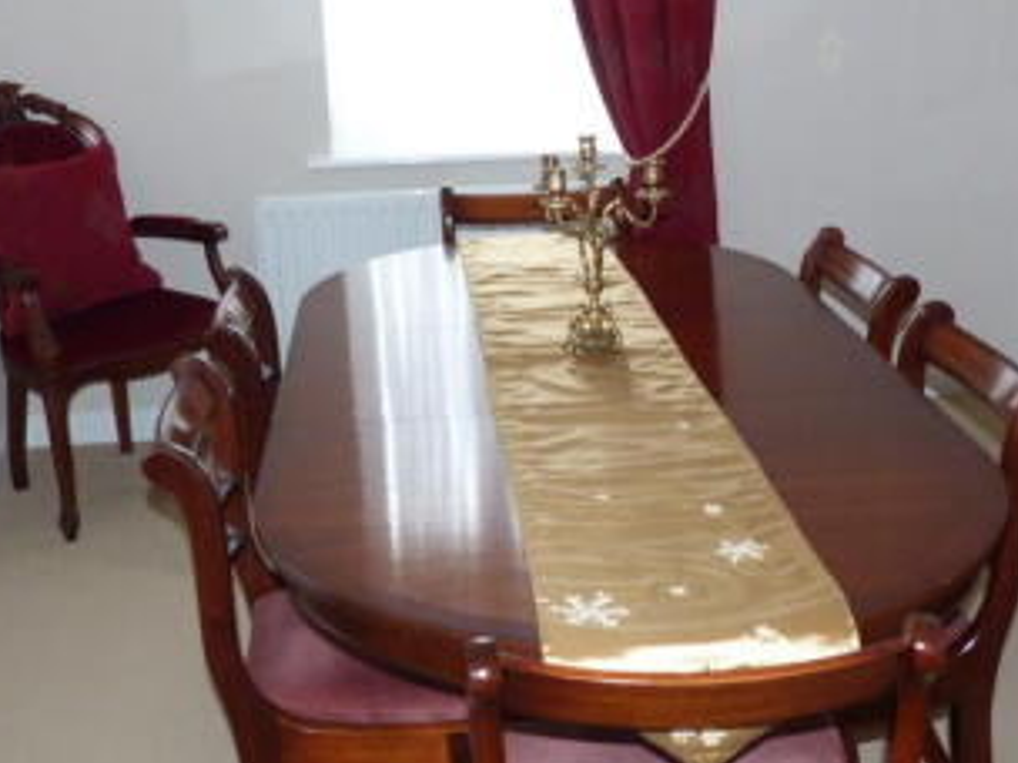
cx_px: 561
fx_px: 1412
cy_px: 316
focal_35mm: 48
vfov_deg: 30.2
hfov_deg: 39.6
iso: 250
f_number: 2.8
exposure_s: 1/60
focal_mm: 4.5
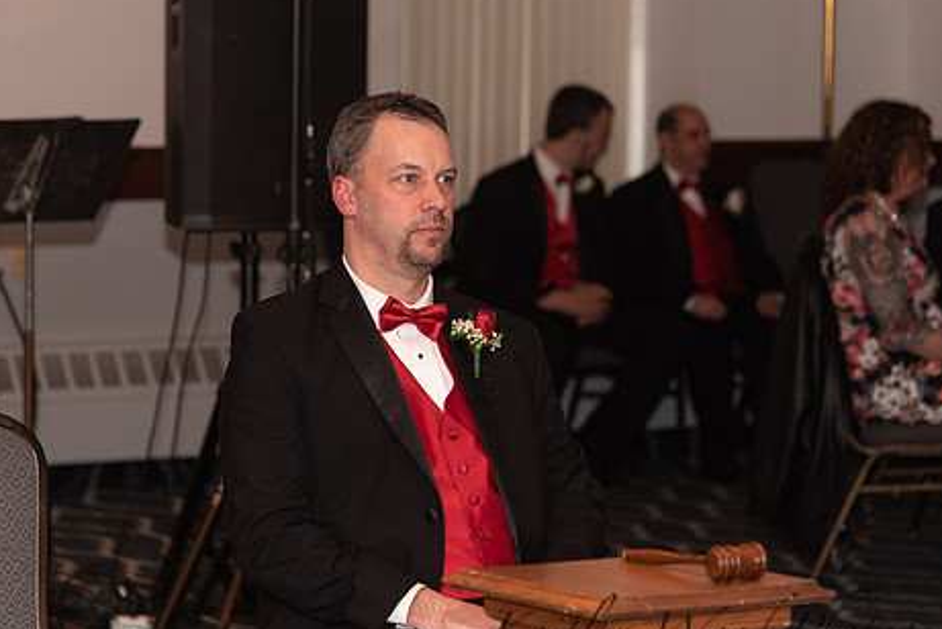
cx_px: 486
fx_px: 3953
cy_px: 316
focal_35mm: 151
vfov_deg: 9.1
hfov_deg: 13.6
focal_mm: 120
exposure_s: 1/200
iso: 800
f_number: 4
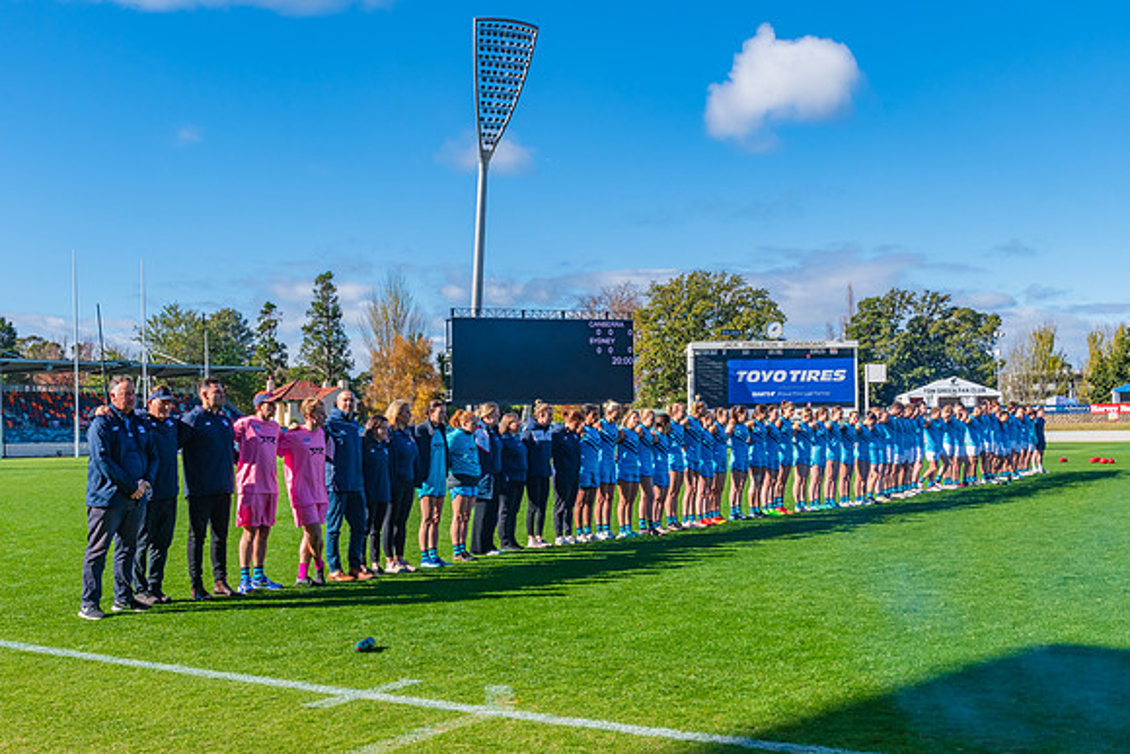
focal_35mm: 42
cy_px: 399
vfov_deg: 32.1
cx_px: 532
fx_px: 1309
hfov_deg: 46.7
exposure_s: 1/640
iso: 200
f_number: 8
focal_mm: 26
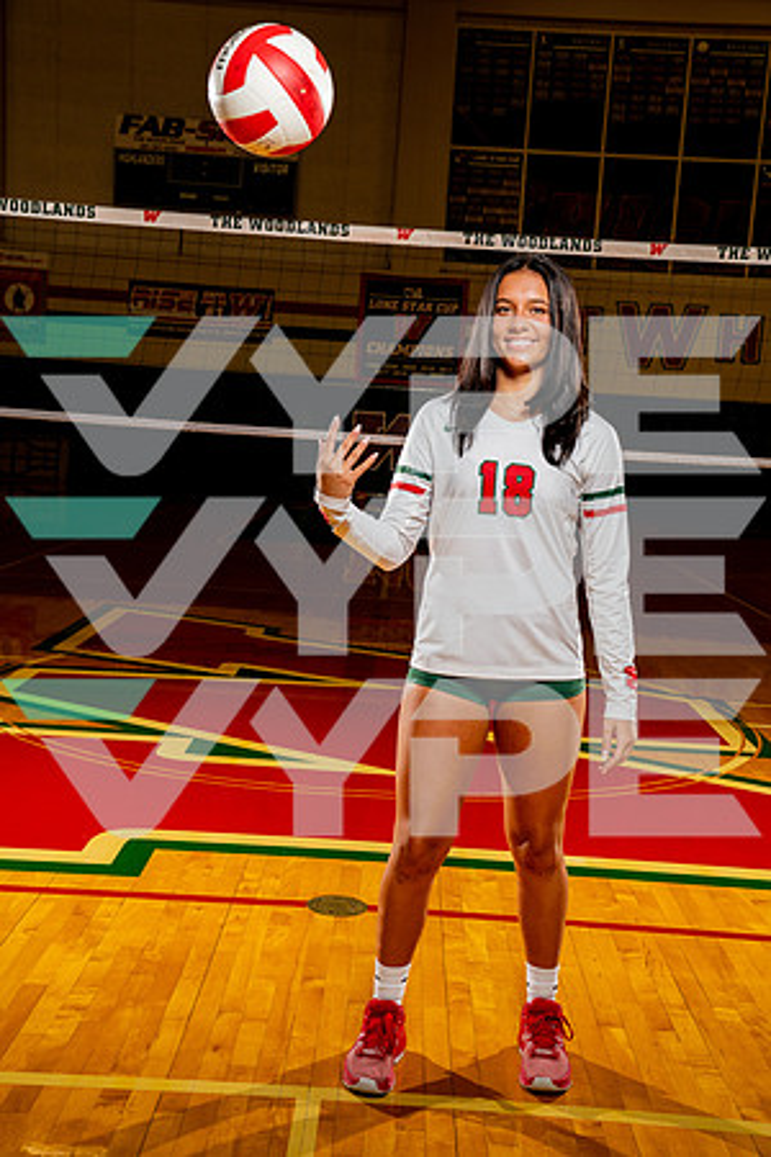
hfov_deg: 29.9
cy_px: 578
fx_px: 1446
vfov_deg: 43.6
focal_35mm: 45
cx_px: 386
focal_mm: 45
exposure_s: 1/250
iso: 100
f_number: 5.6
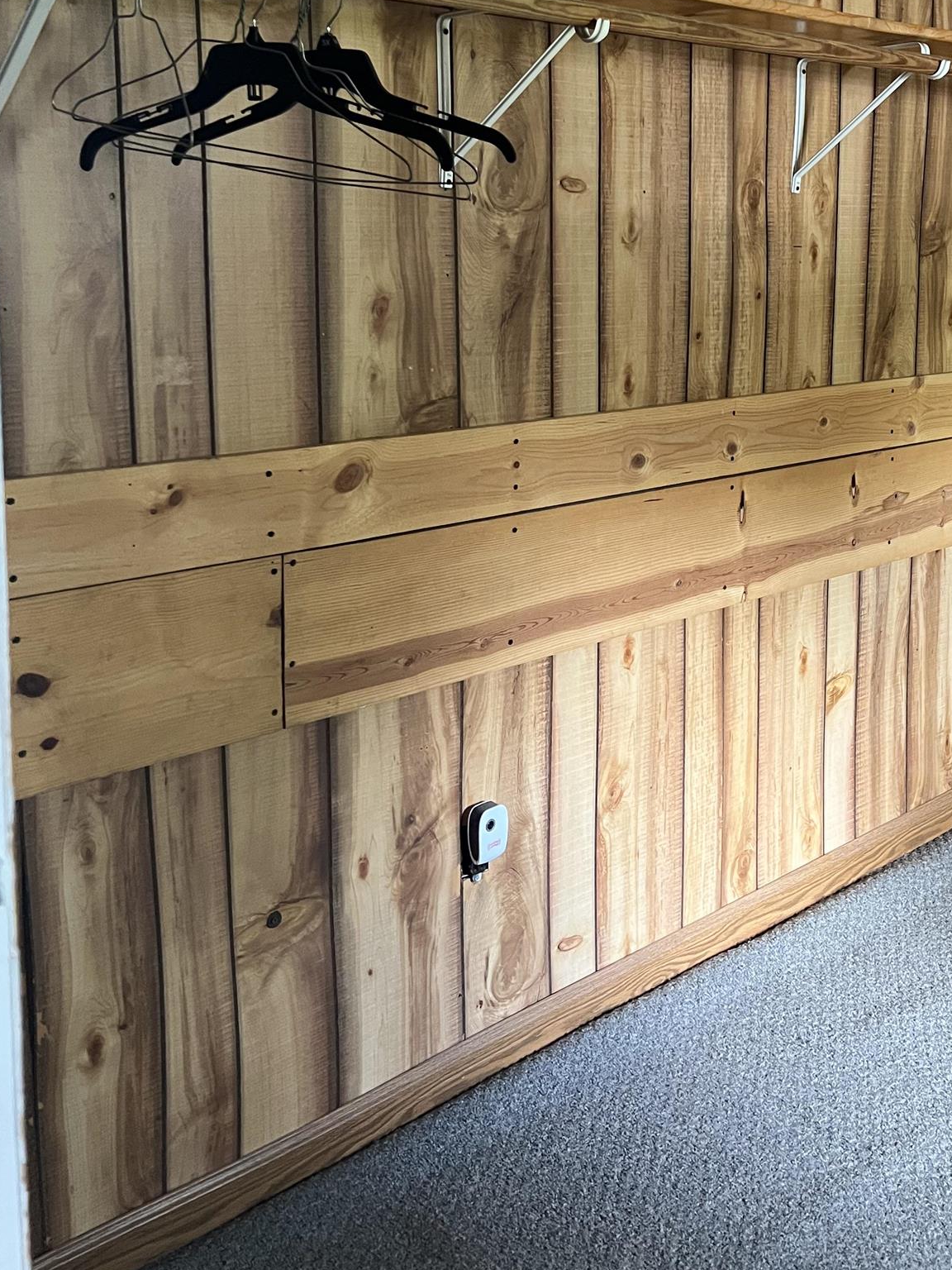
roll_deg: +0.0
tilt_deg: -7.3
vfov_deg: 46.9
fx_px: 1430
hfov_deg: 36.0
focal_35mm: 39
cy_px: 399
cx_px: 708
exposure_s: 1/60
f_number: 1.5
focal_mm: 5.7
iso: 400
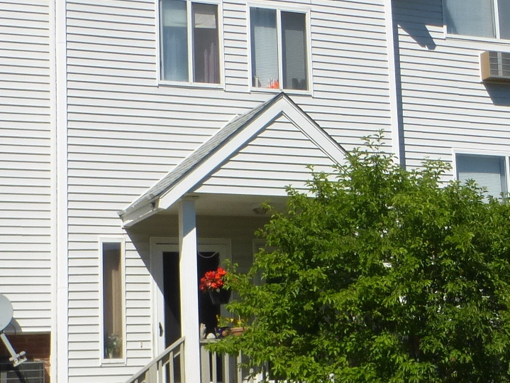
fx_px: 1311
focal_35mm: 89
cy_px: 166
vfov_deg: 16.6
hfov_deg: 21.7
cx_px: 423
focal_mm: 4.3
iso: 100
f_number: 4
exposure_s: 1/1300
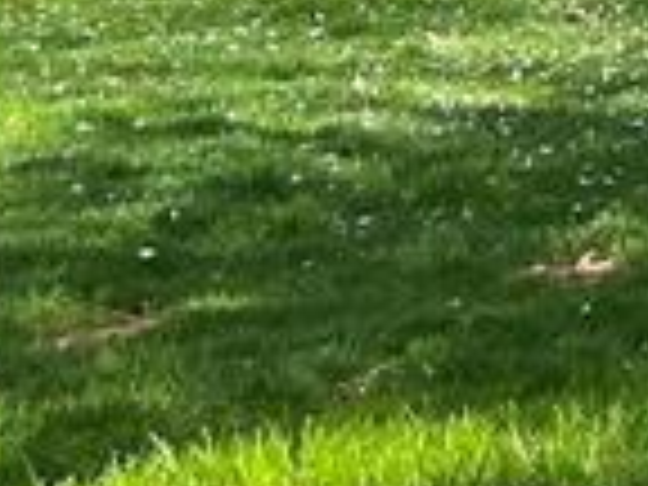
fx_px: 3463
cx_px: 2020
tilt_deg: +3.2
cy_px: -891
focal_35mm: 185
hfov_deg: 8.6
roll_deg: +1.1
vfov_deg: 7.3
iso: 32
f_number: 1.8
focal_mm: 4.25
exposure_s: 1/568
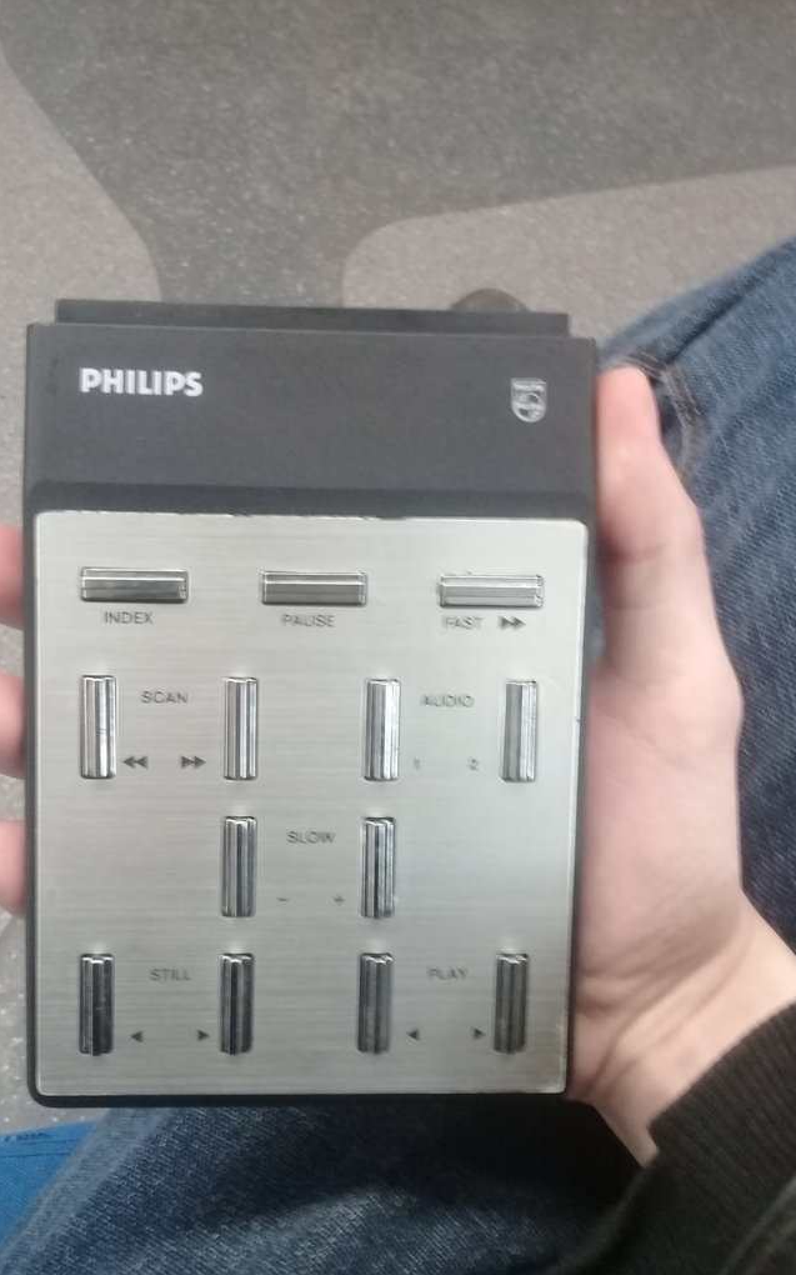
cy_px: 636
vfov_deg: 58.2
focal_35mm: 33
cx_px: 336
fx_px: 1146
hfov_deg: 38.2
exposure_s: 1/20
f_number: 2.2
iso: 200
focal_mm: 3.3
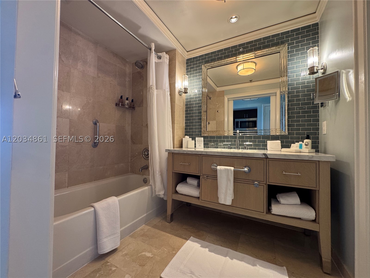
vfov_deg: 85.7
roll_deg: -1.1
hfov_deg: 102.1
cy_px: 139
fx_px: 150
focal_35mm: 14
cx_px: 185
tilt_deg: +1.1
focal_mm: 2.22
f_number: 2.2
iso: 200
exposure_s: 1/60
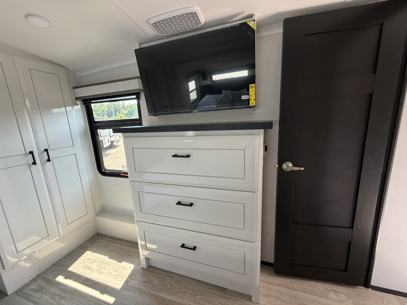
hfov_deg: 102.1
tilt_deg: -10.4
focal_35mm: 14
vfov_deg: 85.7
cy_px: 152
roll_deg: +2.6
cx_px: 204
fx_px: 165
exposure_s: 1/108
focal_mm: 2.22
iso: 320
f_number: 2.2
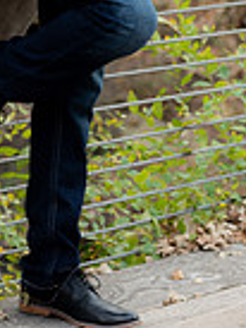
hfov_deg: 5.5
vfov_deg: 7.2
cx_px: 81
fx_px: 2545
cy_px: -160
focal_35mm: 269
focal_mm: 85
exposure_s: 1/125
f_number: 3.5
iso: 200
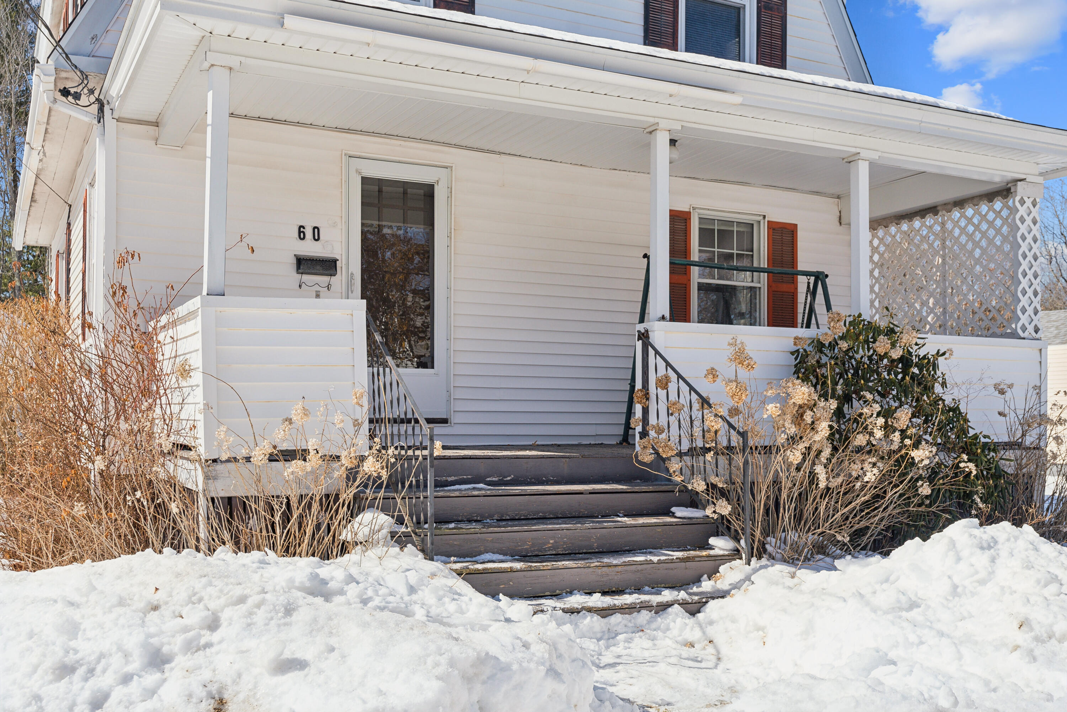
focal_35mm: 35
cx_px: 534
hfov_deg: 54.4
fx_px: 1038
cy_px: 356
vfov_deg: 37.9
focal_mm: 35
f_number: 7.1
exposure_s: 1/640
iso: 320
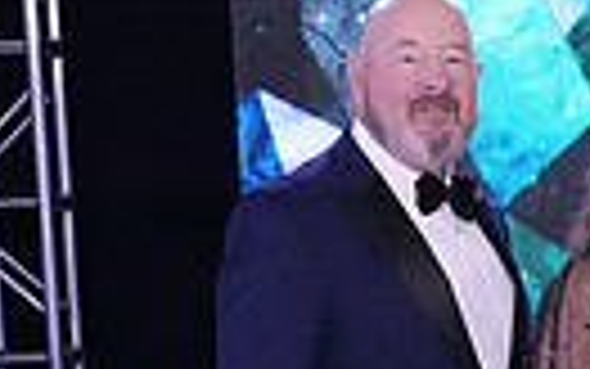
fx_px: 2622
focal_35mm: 163
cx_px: 739
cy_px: 578
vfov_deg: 7.9
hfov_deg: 12.5
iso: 12800
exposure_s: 1/400
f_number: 5.6
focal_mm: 36
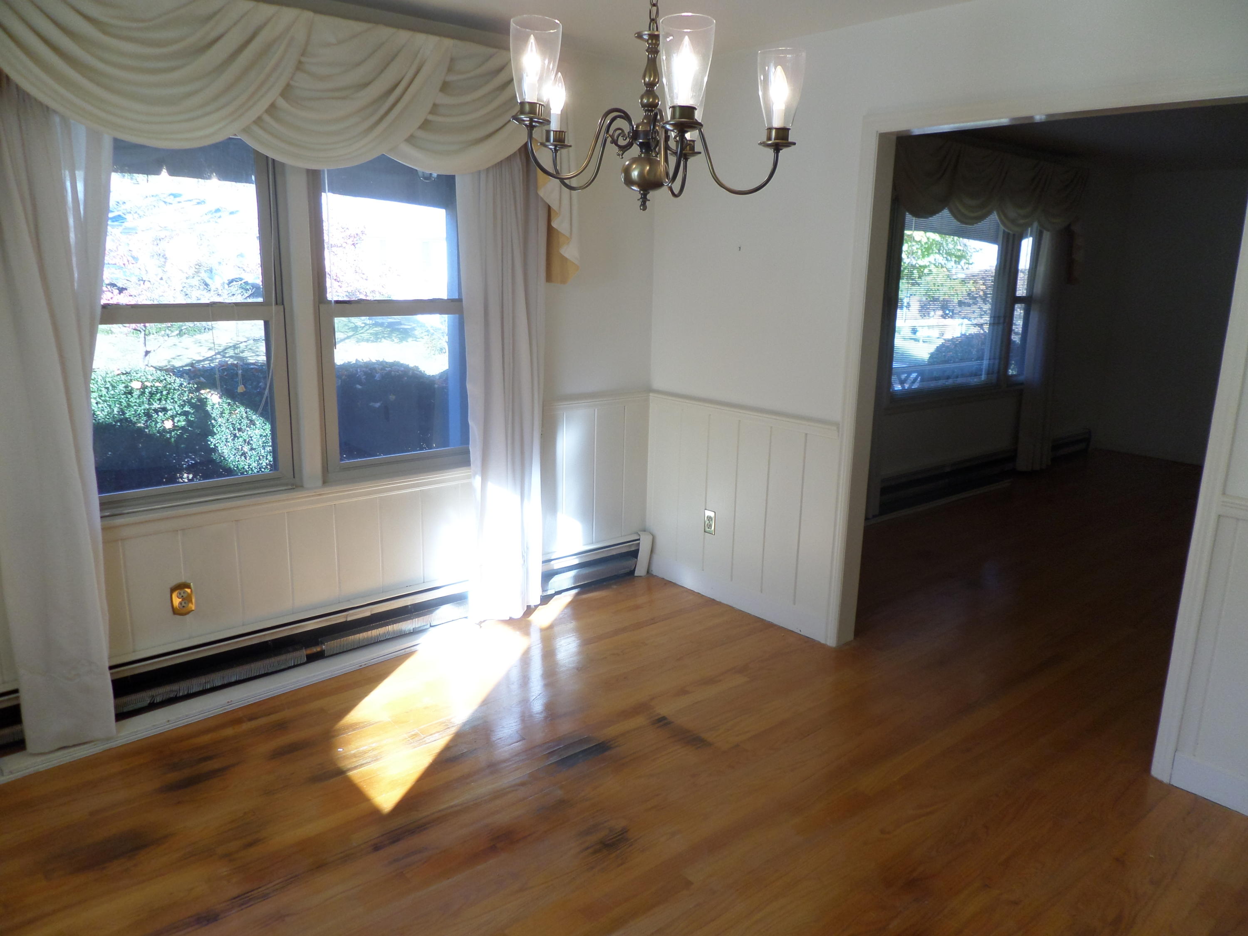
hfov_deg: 71.6
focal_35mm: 24
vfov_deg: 56.8
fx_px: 865
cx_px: 624
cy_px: 468
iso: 80
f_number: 3.1
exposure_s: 1/45
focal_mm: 4.3
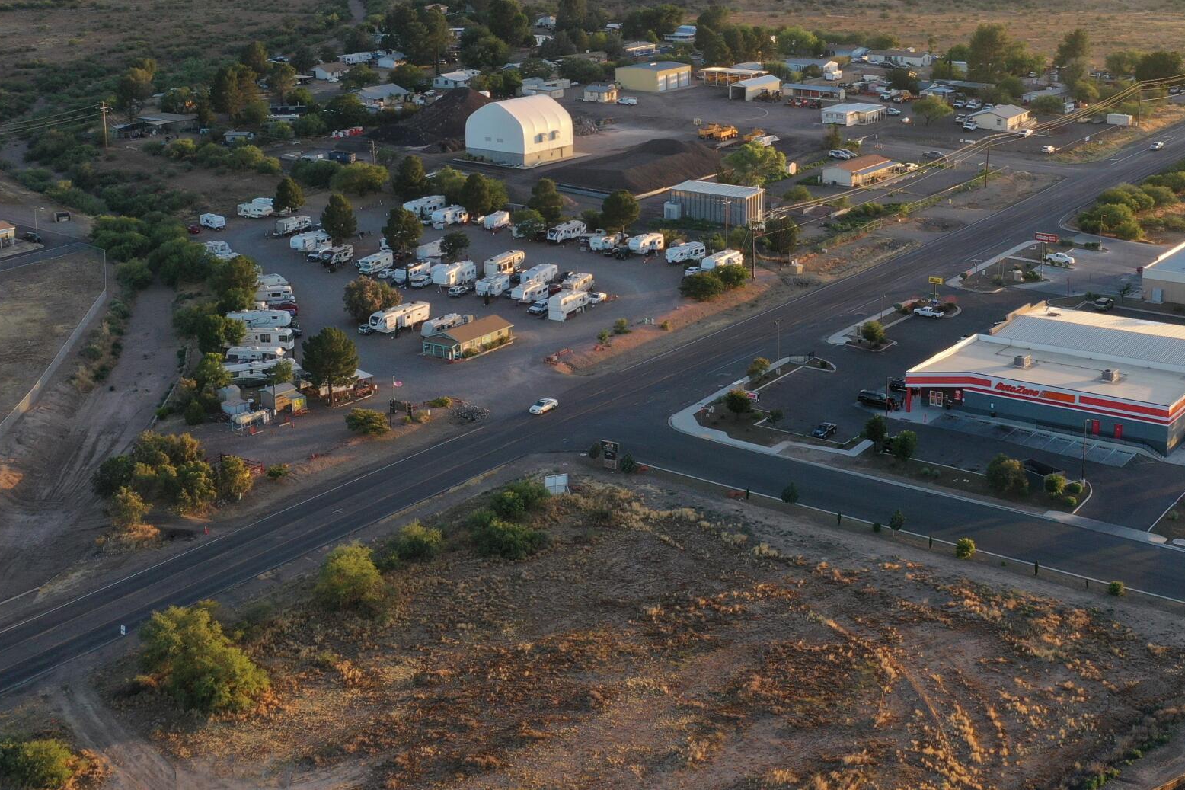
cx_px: 572
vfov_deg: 24.8
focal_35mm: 54
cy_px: 224
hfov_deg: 36.9
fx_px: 1777
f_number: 5
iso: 100
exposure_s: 1/100
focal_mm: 10.26
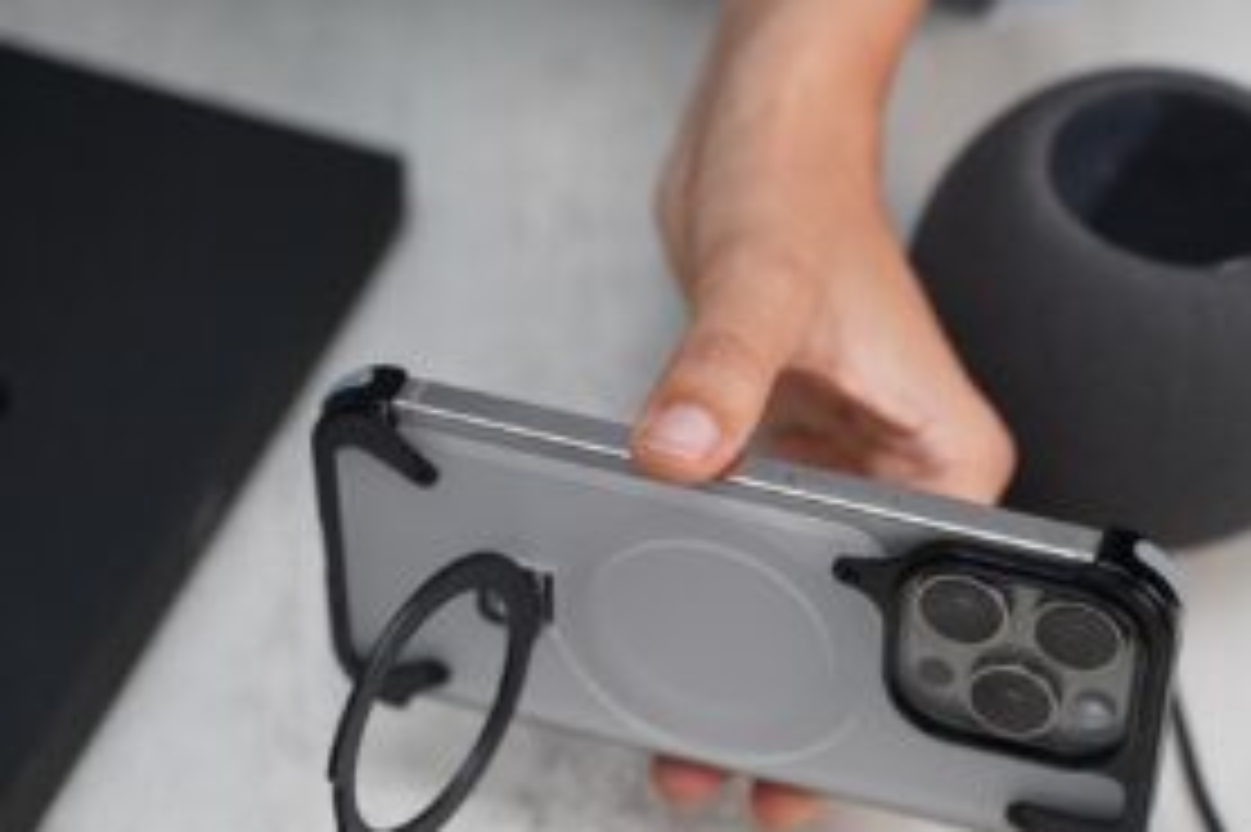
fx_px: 2952
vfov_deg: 16.1
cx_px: 756
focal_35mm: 85
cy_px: 447
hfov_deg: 23.9
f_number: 3.2
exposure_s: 1/160
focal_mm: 59
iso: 1600
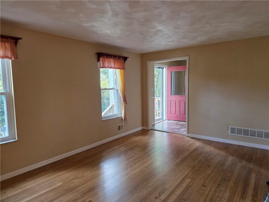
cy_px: 101
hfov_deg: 73.9
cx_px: 134
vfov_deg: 58.9
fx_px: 179
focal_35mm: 23
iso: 400
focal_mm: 6.3
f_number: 1.7
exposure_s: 1/120
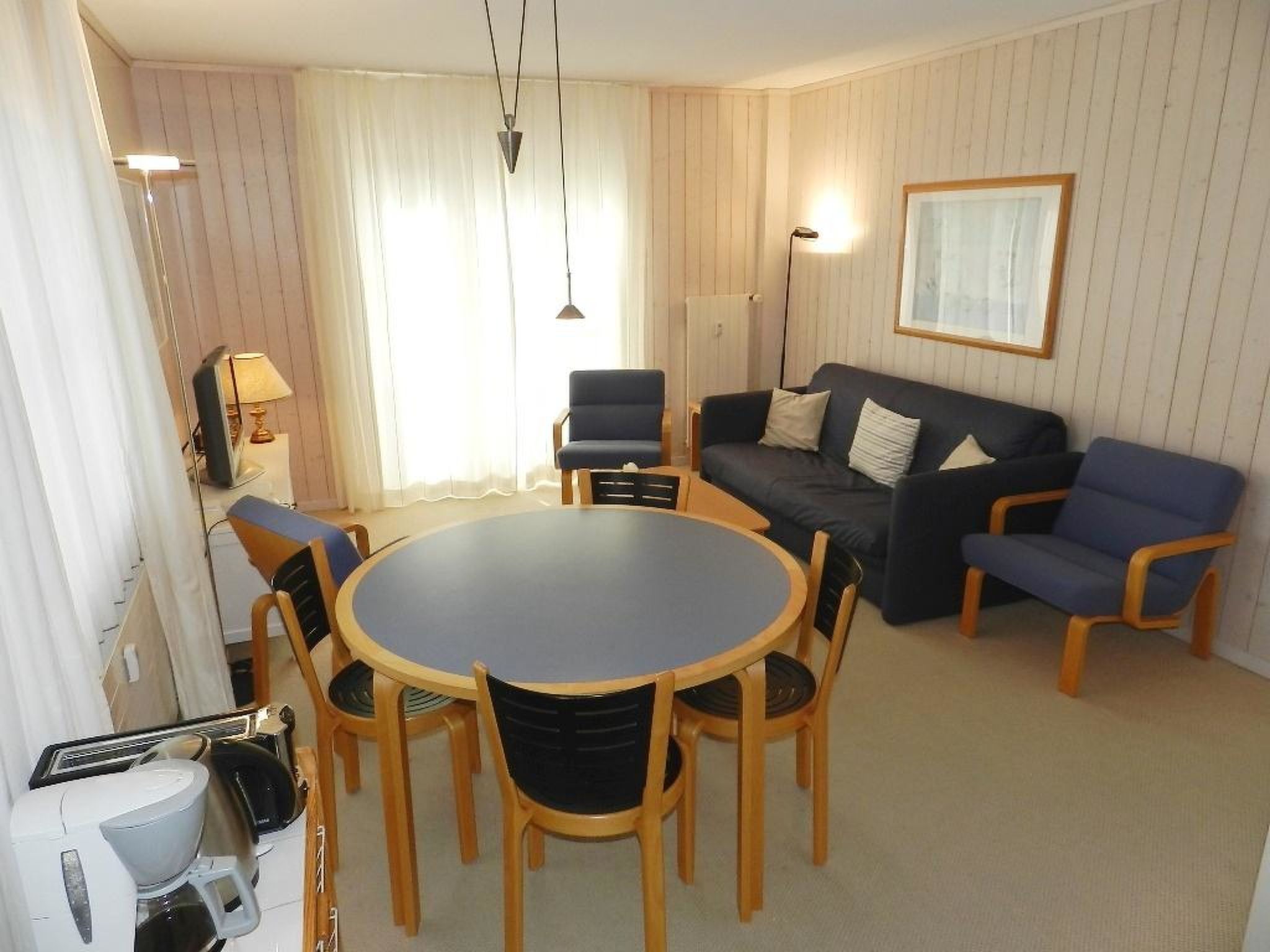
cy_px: 476
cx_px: 635
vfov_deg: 58.9
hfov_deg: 73.9
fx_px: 844
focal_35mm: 23
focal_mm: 4
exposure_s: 1/125
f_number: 3.4
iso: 160
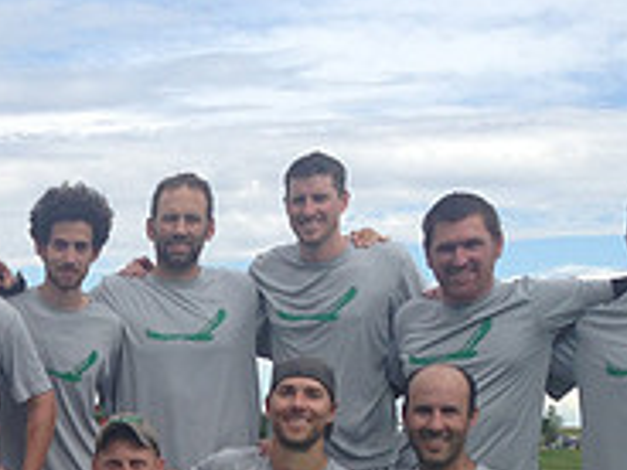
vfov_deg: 13.7
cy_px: 594
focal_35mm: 104
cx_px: -184
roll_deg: -1.4
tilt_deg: -3.2
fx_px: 1884
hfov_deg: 17.7
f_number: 2.4
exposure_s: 1/1153
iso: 50
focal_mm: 4.12
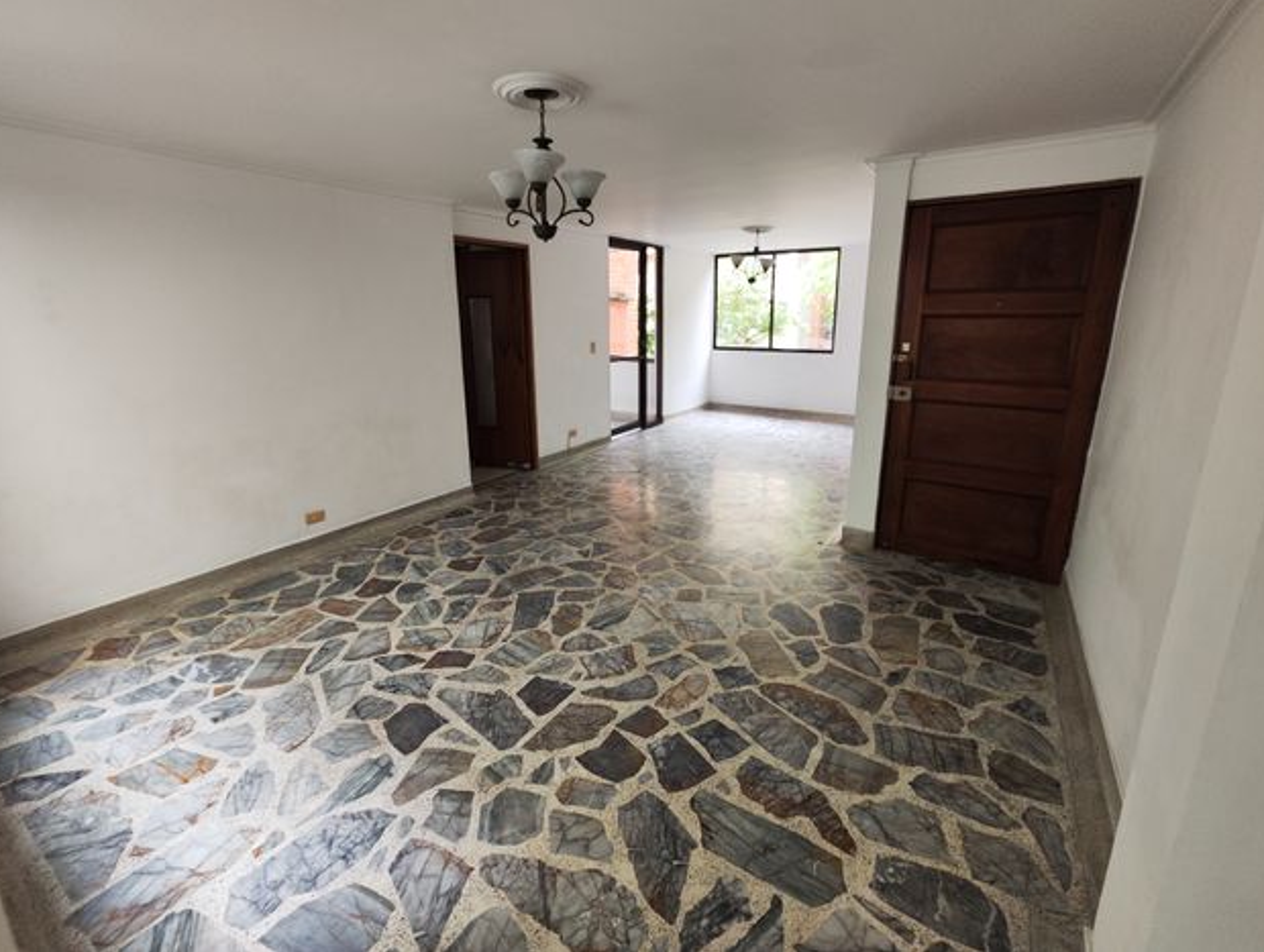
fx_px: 549
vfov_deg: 81.8
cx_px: 630
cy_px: 444
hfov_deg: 98.1
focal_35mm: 15
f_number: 2.2
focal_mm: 2.16
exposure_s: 1/30
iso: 189
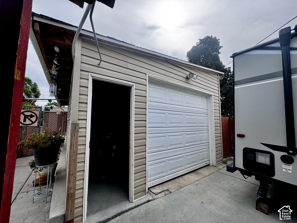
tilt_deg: +5.2
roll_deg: -0.7
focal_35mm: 14
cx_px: 148
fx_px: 120
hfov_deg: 102.1
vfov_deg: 85.7
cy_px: 112
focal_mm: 2.22
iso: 40
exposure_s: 1/1094
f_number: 2.2
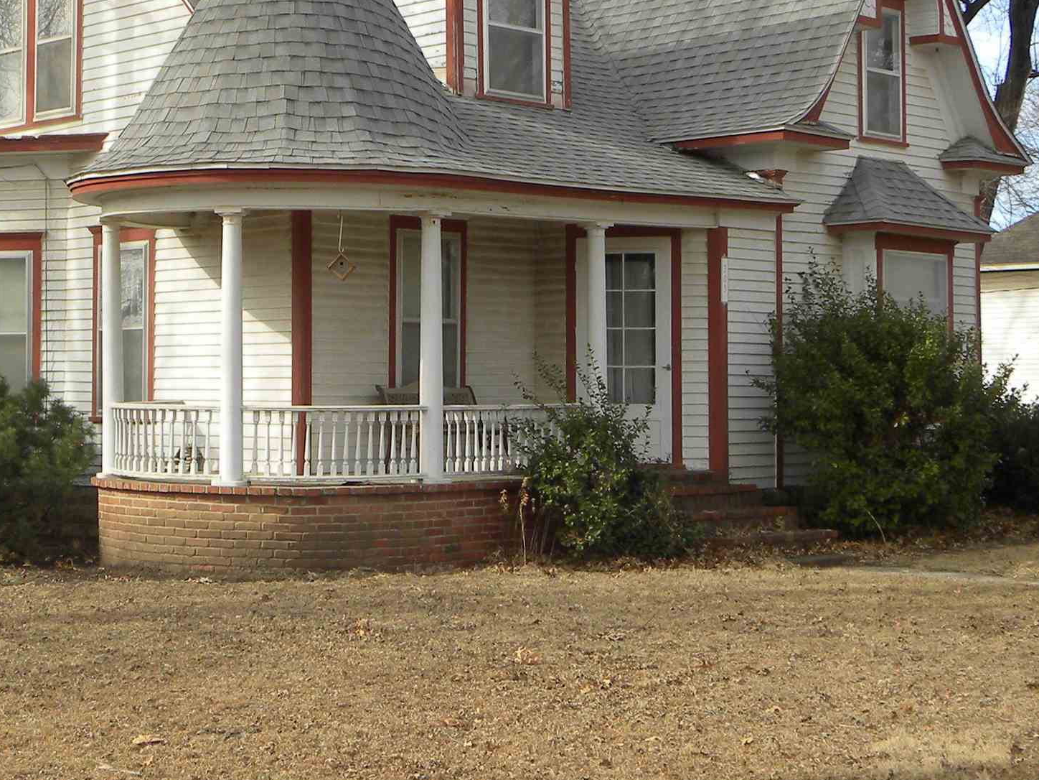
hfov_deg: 27.5
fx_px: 2101
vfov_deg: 21.0
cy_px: 285
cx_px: 314
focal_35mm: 70
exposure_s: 1/189
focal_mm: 5.9
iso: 64
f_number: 4.5
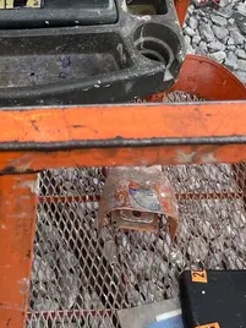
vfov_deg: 24.2
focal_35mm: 71
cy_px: -90
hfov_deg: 20.0
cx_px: -10
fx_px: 673
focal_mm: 4.2
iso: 32
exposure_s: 1/2212
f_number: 1.6
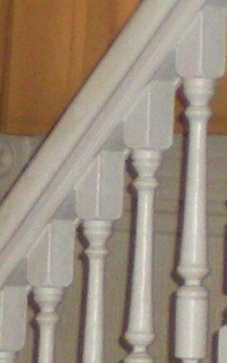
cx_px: -3
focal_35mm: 276
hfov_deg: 4.8
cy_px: 341
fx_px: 2730
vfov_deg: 7.6
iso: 252
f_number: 3.1
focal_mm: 6.3
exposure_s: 1/60
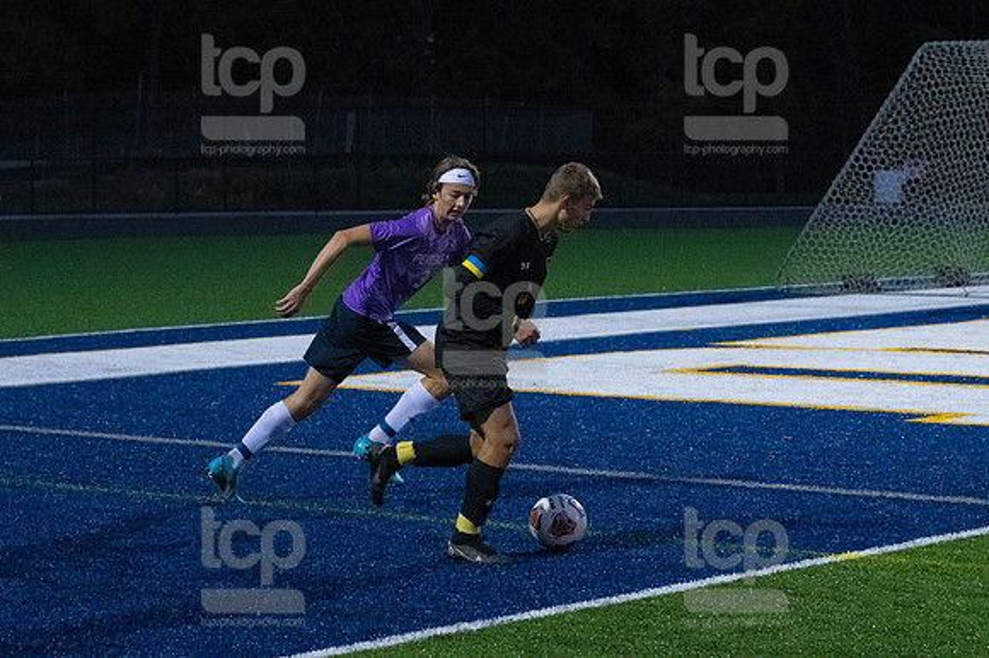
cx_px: 494
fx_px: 3295
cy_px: 329
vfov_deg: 11.4
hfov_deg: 17.1
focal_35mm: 120
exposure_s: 1/1250
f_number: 4.5
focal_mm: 80
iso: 6400
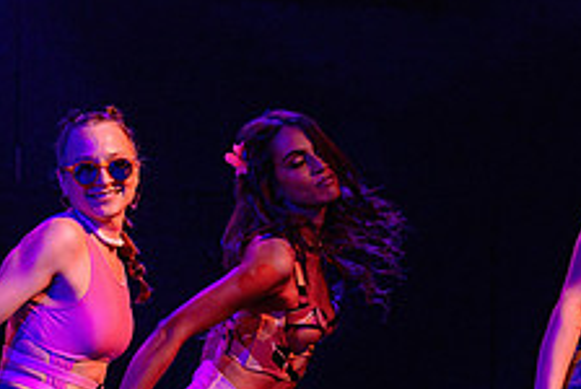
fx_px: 7320
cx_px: 548
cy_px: 180
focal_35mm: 453
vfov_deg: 3.0
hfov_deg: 4.5
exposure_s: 1/200
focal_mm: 130
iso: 1600
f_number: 2.8
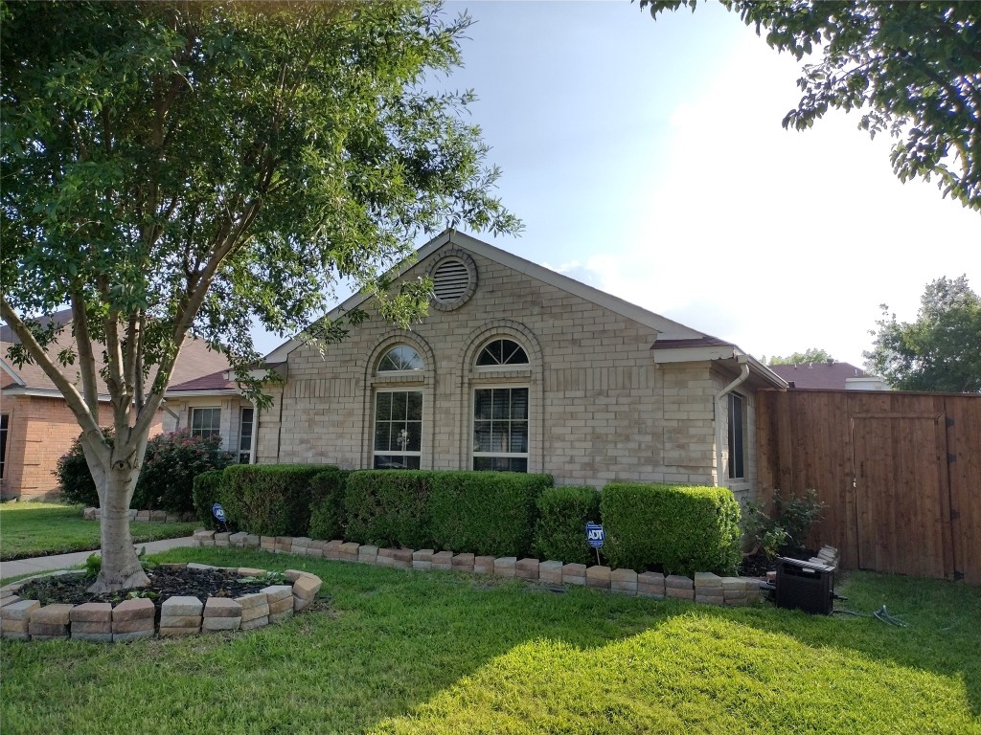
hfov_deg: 65.3
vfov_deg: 51.4
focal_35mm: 27
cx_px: 490
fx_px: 765
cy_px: 368
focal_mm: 4.71
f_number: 1.7
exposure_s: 1/2118
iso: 100
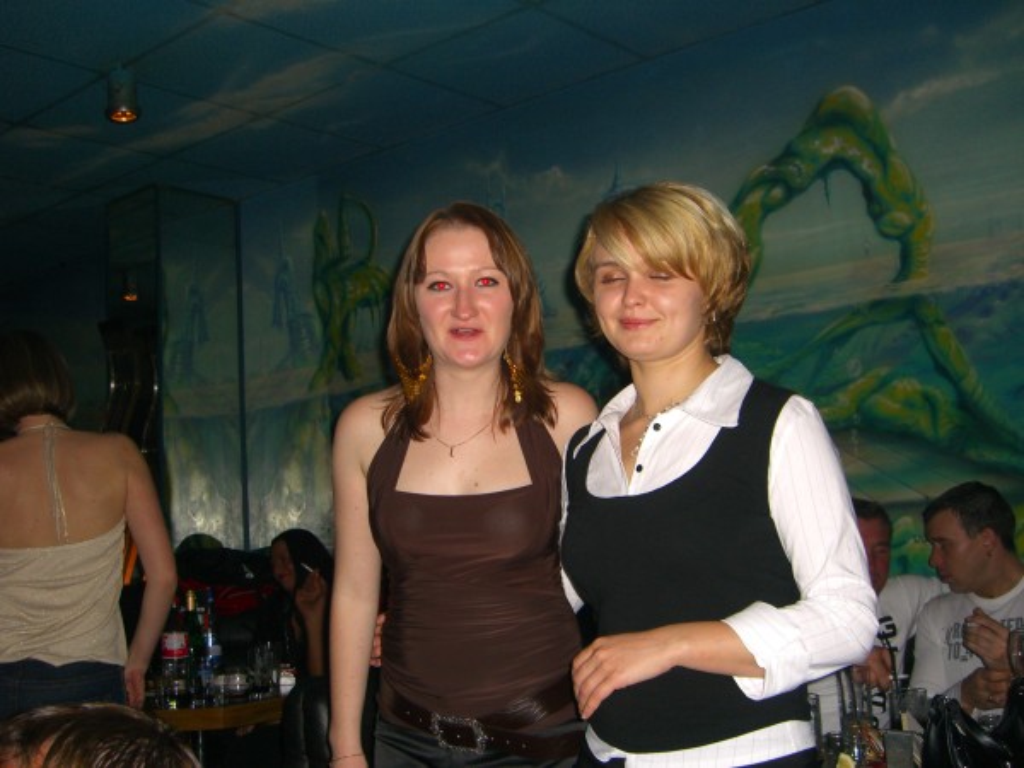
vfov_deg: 37.7
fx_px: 1124
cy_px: 384
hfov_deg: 49.0
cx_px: 512
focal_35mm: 38
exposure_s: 1/60
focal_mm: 7.9
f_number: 2.8
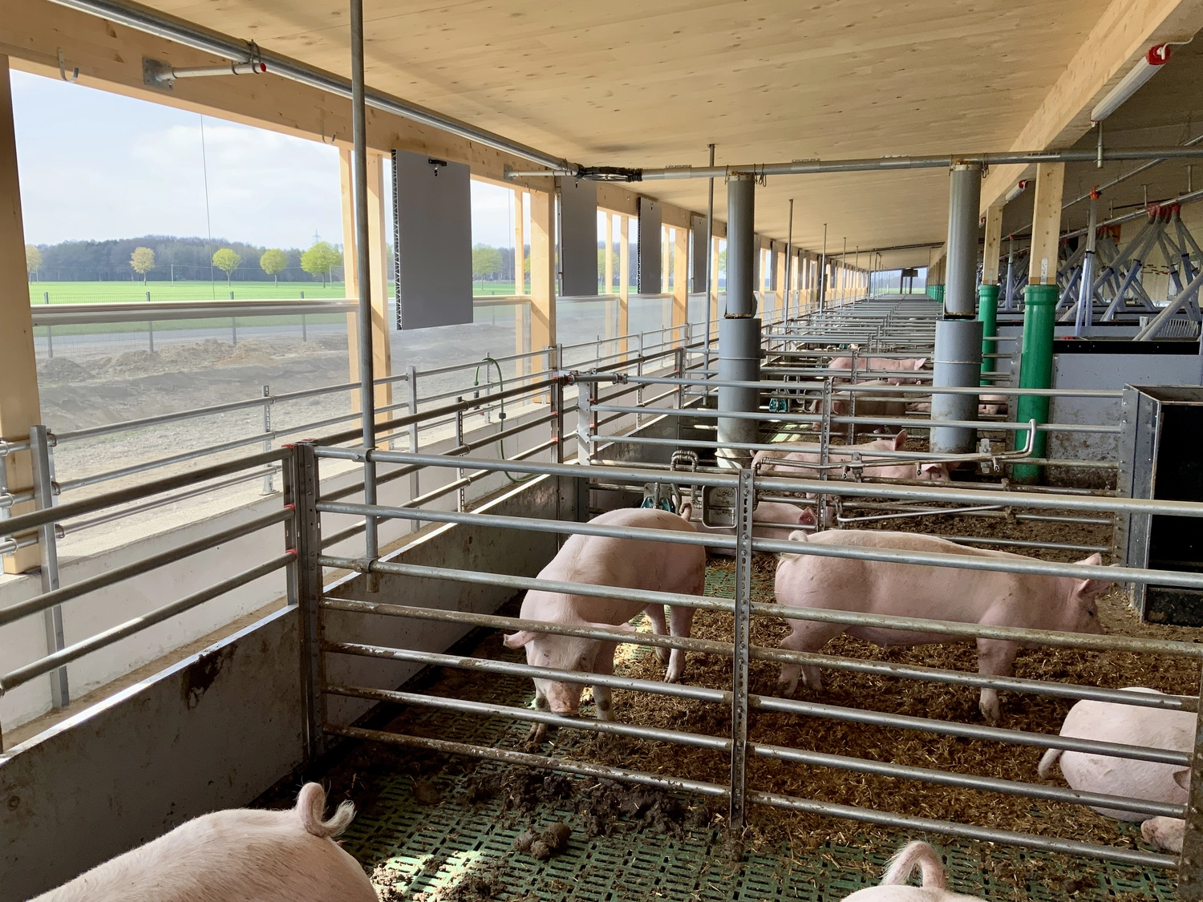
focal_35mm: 29
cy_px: 451
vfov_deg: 48.2
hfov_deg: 61.7
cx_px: 602
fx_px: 1008
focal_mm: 3
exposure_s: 1/307
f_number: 1.8
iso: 16
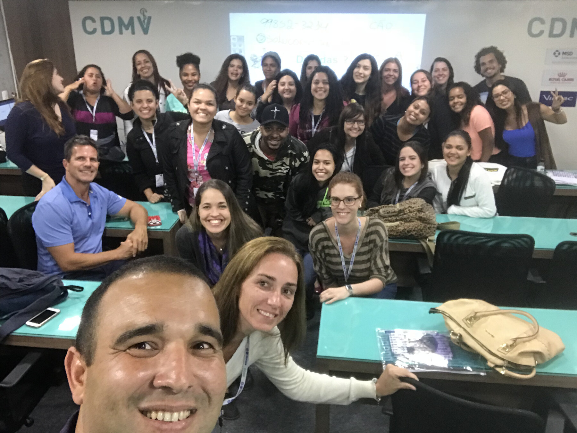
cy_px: 216
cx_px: 288
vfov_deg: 44.2
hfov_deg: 56.8
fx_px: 534
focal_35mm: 32
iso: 125
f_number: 2.2
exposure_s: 1/30
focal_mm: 2.87
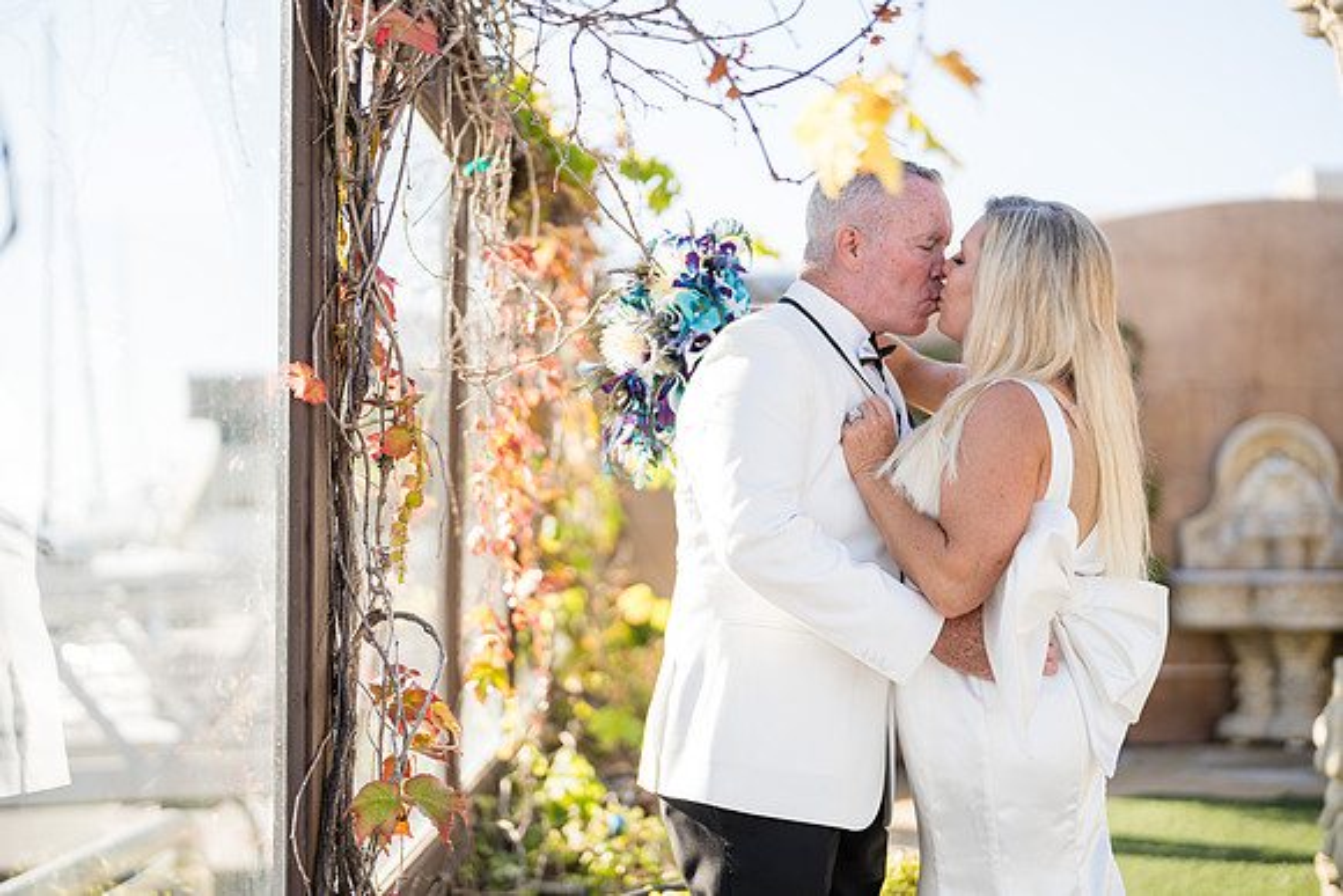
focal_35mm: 50
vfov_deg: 27.0
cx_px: 672
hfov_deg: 39.6
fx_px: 1866
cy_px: 448
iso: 125
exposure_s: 1/2500
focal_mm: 50
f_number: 1.2
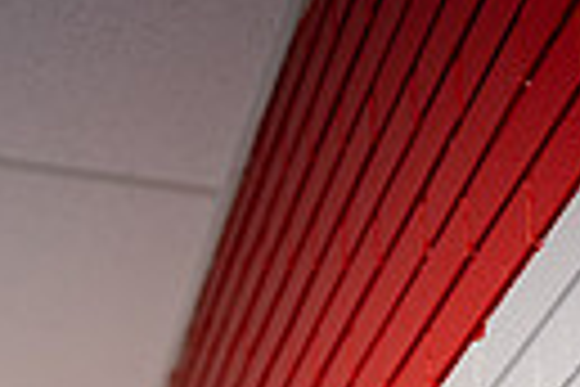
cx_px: 236
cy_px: 994
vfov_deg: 12.1
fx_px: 1353
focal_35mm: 84
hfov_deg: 24.2
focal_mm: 24
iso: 40
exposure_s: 1/200
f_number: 1.4
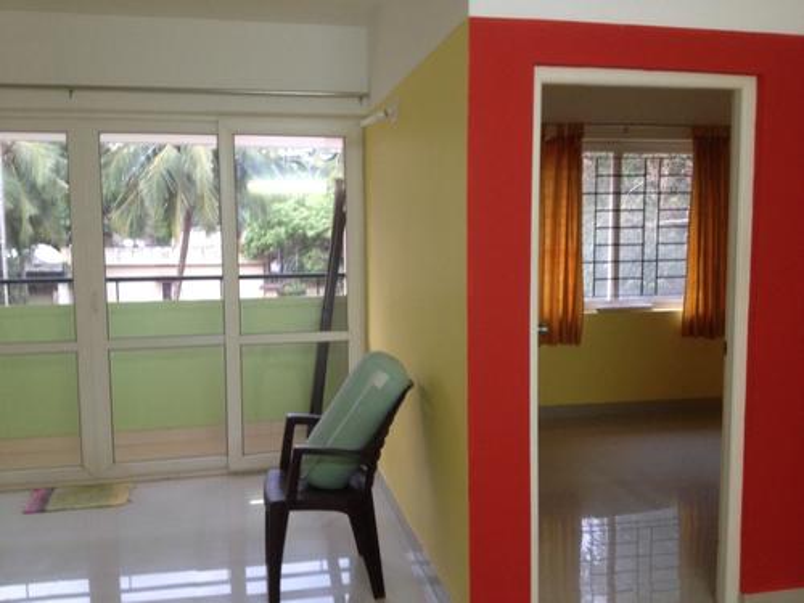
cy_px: 302
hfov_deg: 52.6
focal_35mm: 35
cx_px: 402
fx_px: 813
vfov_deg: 40.7
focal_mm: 4.28
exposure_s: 1/20
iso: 200
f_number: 2.4
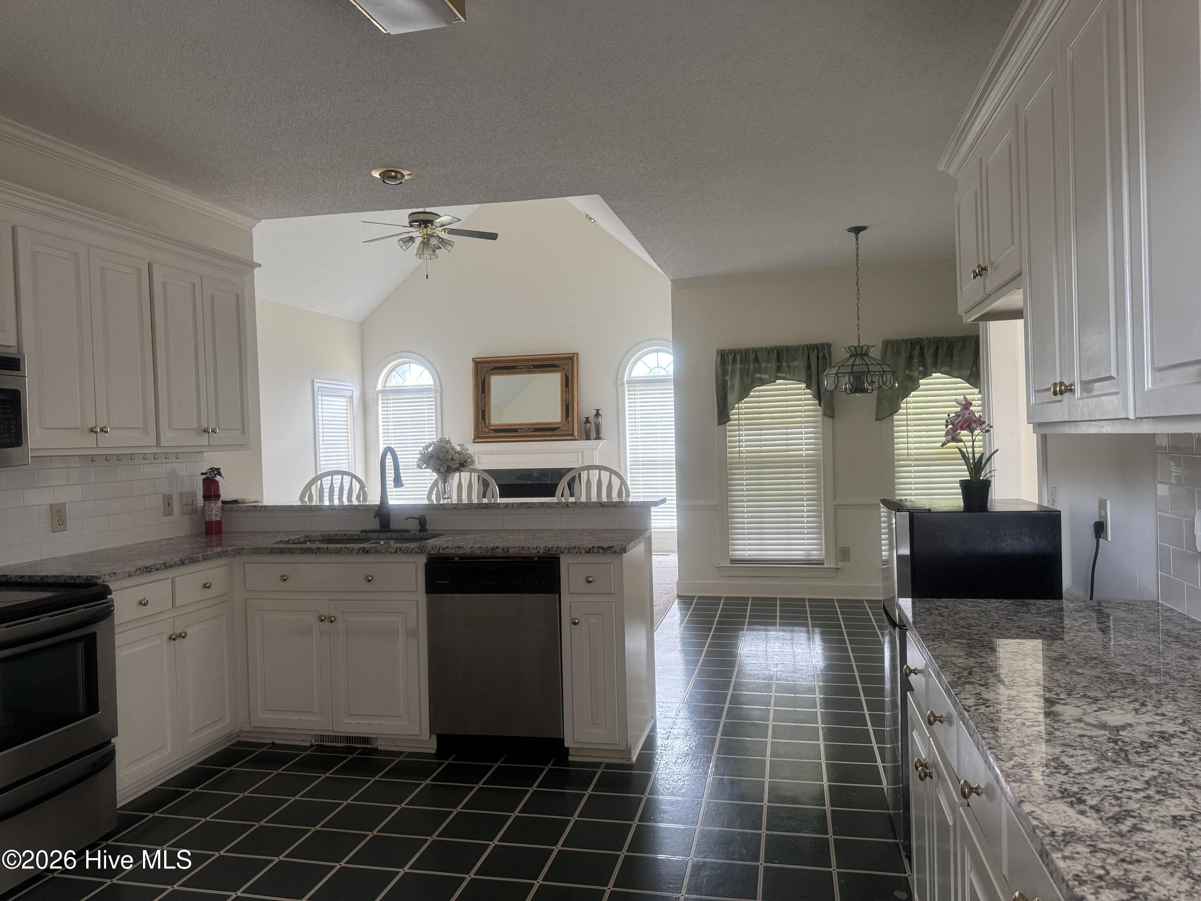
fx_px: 833
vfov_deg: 56.8
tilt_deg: -1.2
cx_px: 600
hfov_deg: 71.6
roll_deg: +1.2
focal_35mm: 24
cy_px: 450
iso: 250
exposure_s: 1/60
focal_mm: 6.76
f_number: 1.78
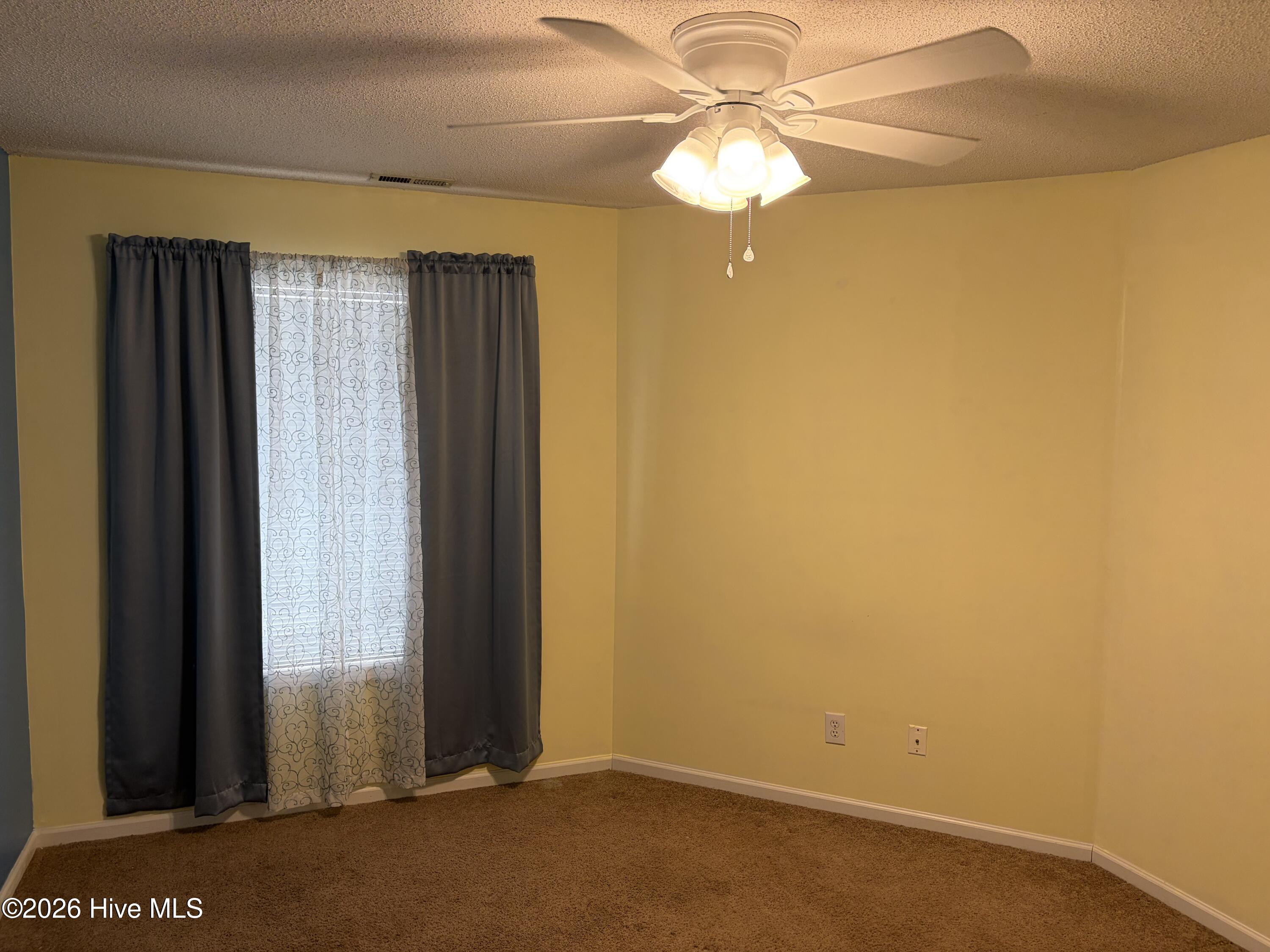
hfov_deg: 67.3
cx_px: 635
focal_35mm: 26
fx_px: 954
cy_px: 476
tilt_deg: -3.2
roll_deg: +0.0
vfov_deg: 53.1
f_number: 1.6
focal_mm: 5.96
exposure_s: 1/60
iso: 100
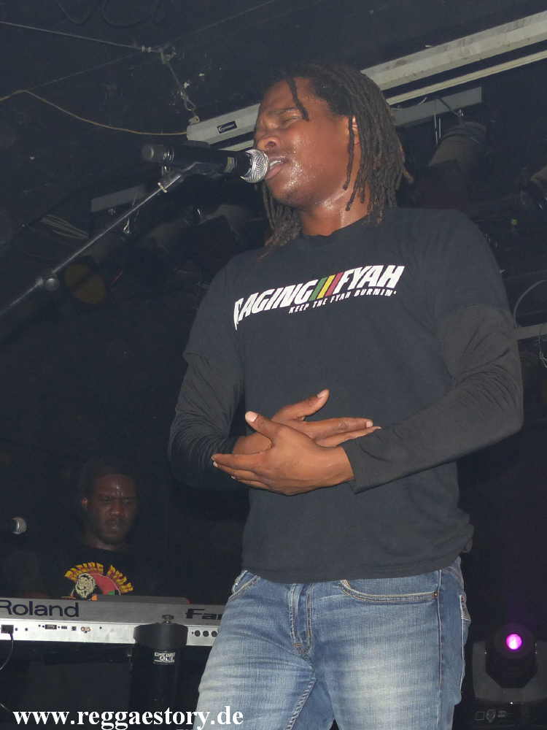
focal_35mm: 47
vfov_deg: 40.4
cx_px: 274
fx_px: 990
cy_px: 365
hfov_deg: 30.9
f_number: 2.8
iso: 160
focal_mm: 8.4
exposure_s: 1/160
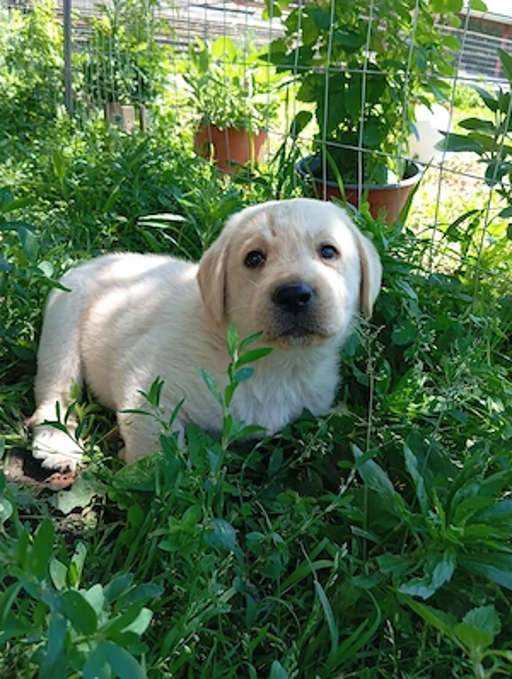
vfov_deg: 63.4
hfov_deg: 49.9
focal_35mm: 28
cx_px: 256
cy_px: 340
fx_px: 550
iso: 123
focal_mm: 4.22
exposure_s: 1/100
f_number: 1.8
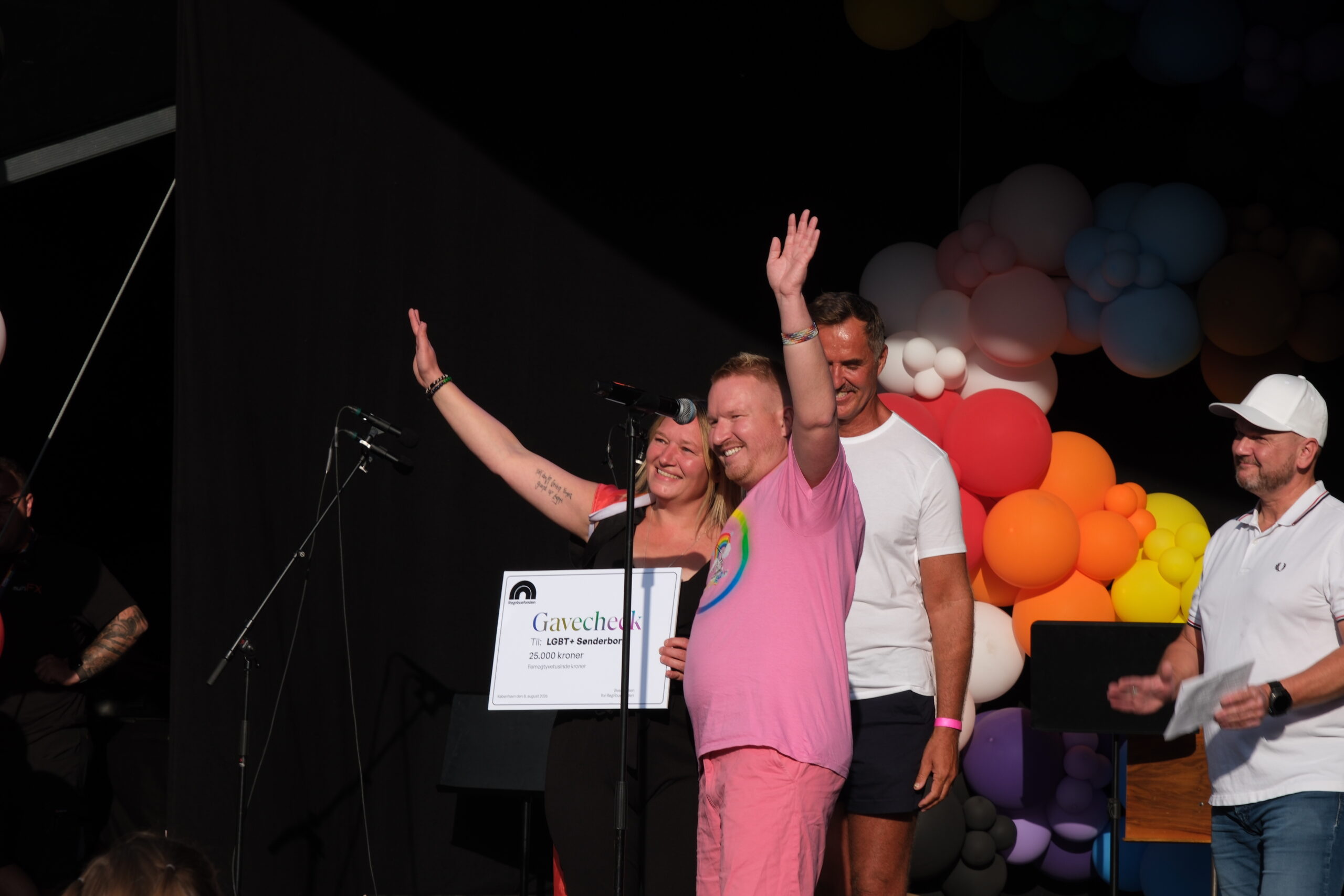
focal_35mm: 120
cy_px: 448
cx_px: 672
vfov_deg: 11.4
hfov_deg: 17.1
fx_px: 4480
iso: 125
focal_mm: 80
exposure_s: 1/250
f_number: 10
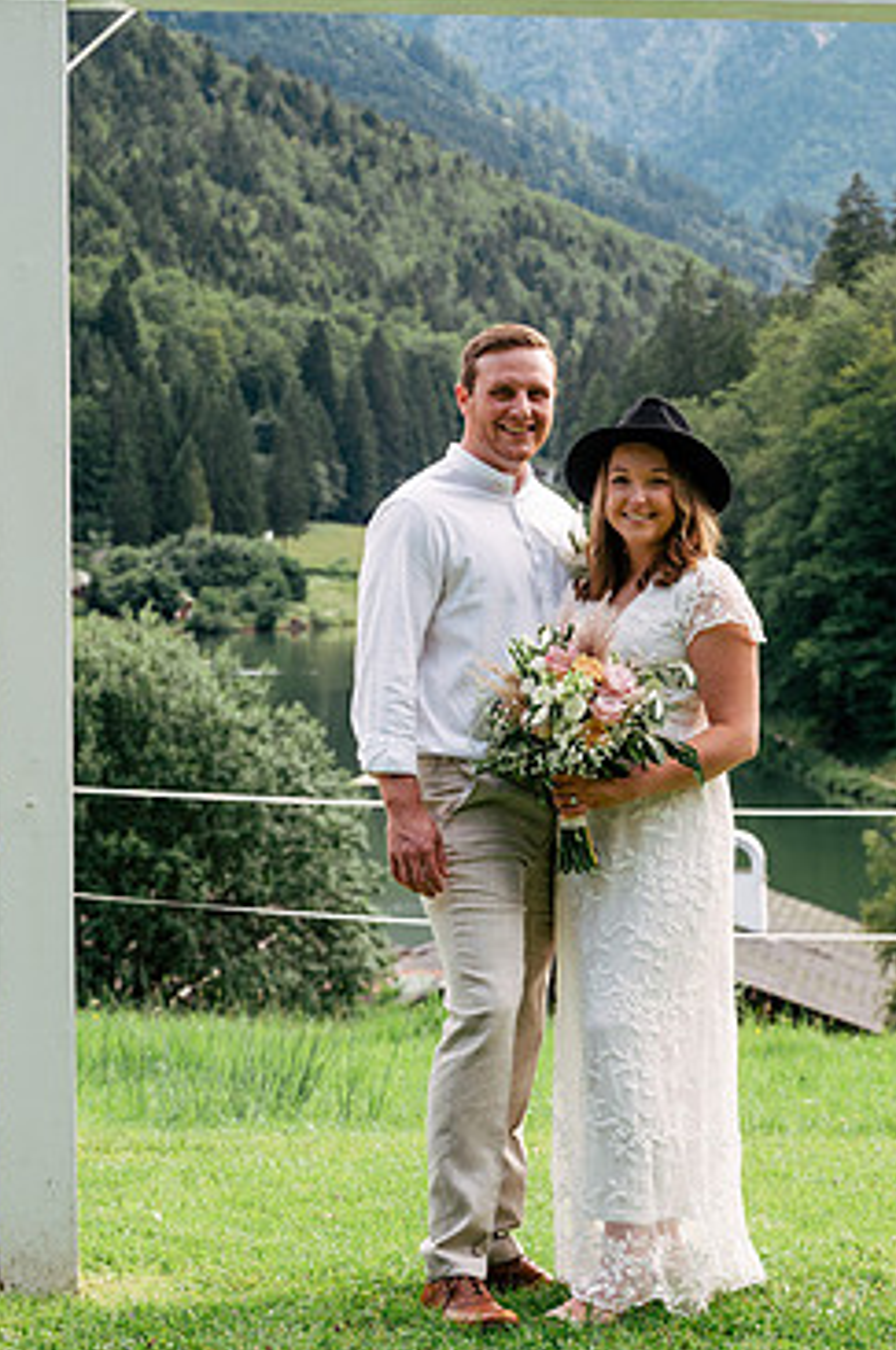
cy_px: 708
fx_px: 3594
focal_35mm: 96
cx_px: 536
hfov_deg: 14.2
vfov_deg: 21.3
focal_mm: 78
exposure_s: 1/250
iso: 500
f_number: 8
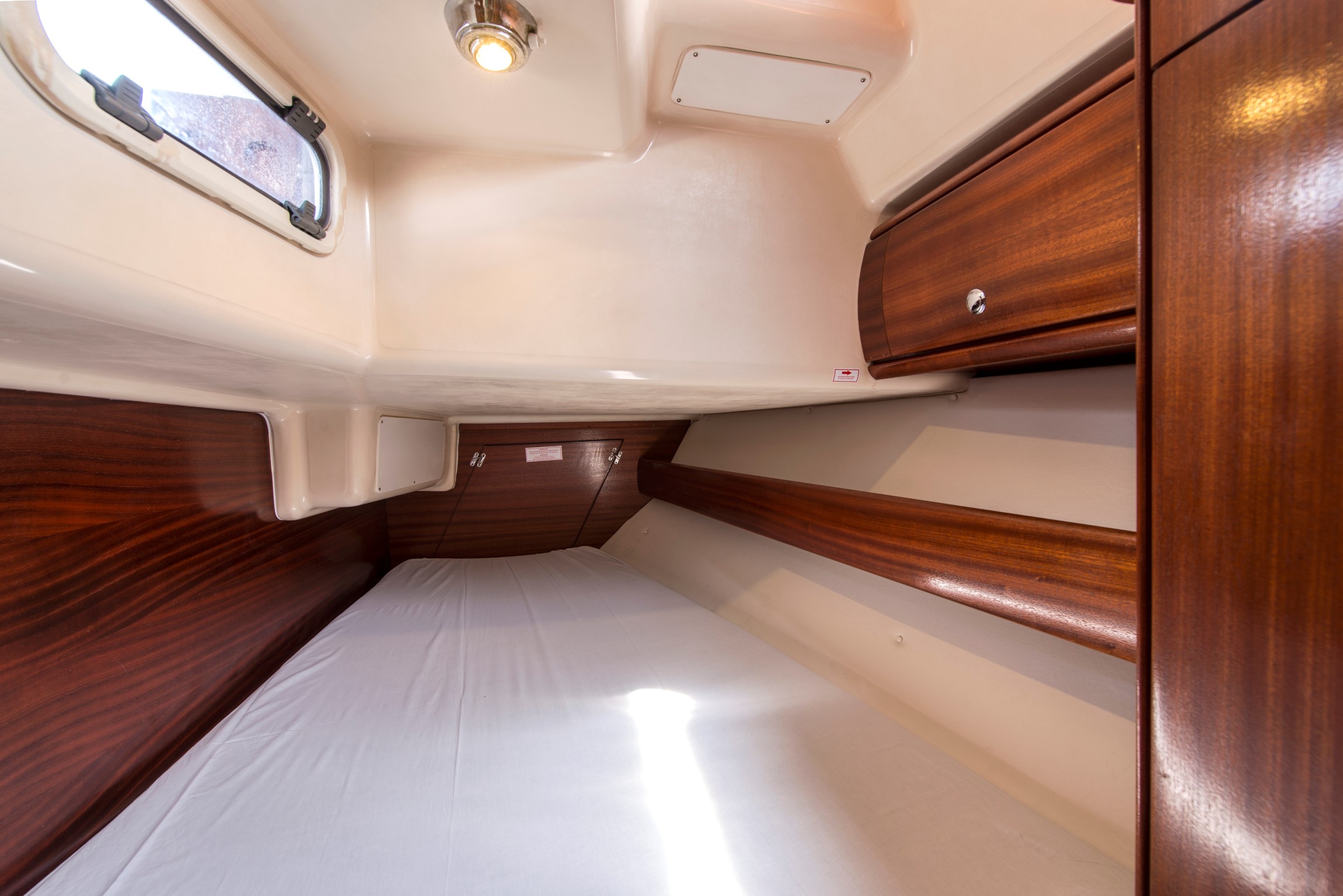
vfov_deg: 81.3
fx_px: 522
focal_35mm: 14
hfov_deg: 104.2
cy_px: 448
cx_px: 672
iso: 100
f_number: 9
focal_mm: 14
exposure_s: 1/2.5
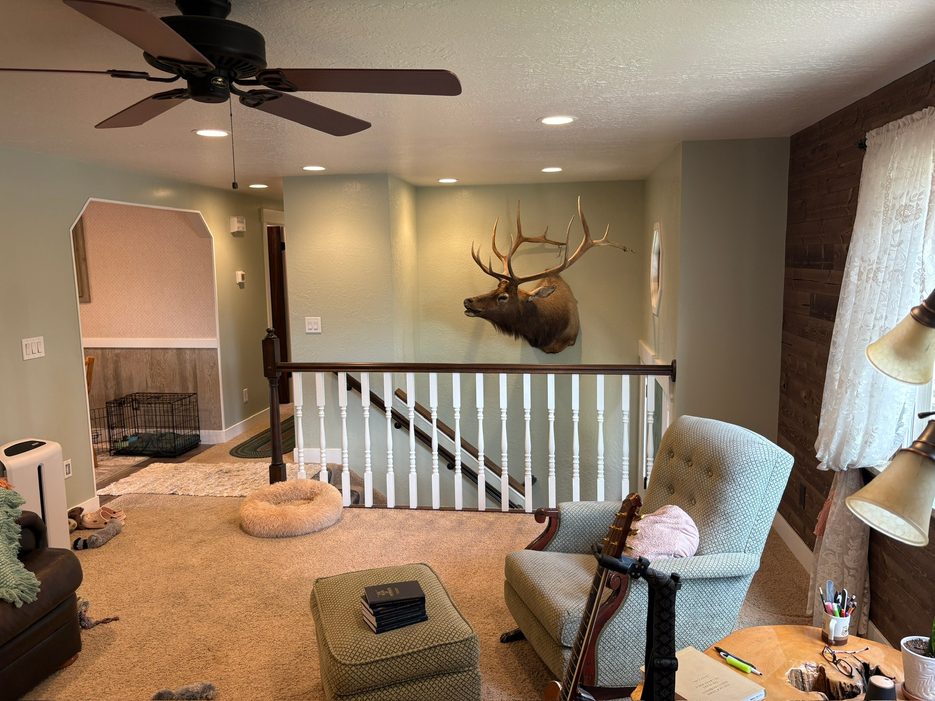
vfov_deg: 53.1
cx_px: 468
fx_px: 702
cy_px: 350
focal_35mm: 26
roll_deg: +1.6
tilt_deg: -8.6
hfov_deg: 67.3
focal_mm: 5.96
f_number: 1.6
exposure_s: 1/60
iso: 80
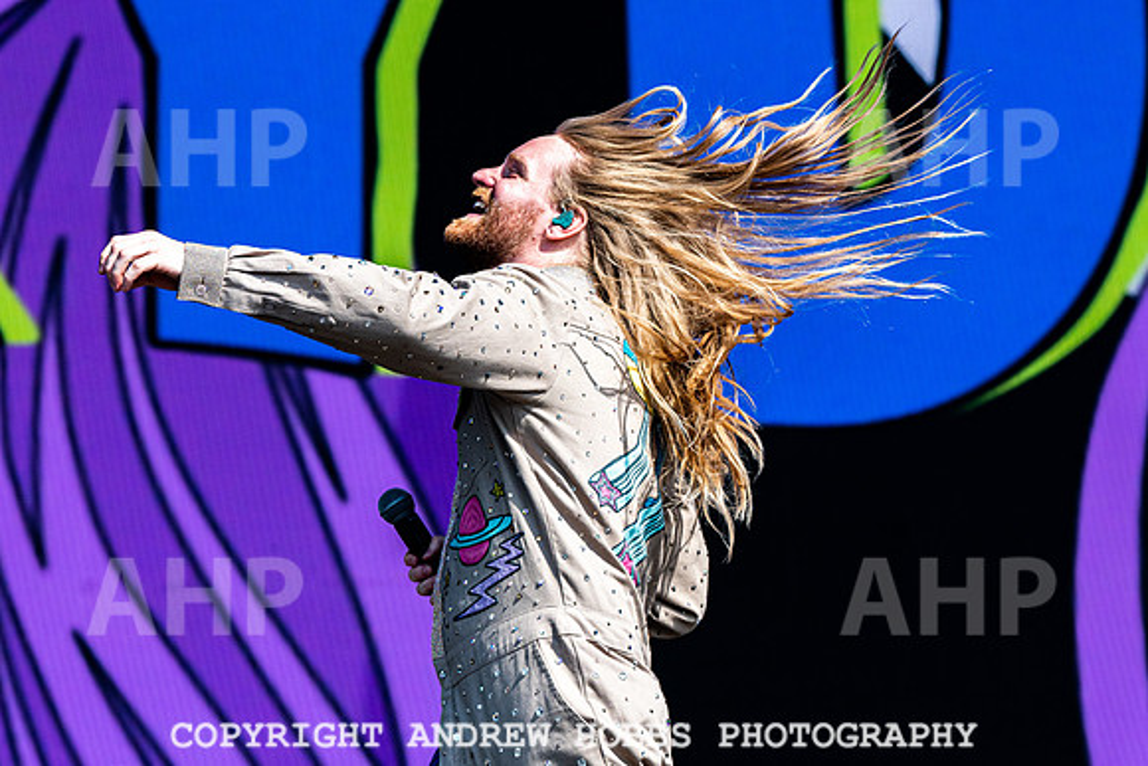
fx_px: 6994
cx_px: 618
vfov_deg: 6.3
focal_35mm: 219
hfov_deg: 9.4
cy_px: 230
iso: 200
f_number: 5
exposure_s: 1/2500
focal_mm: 150
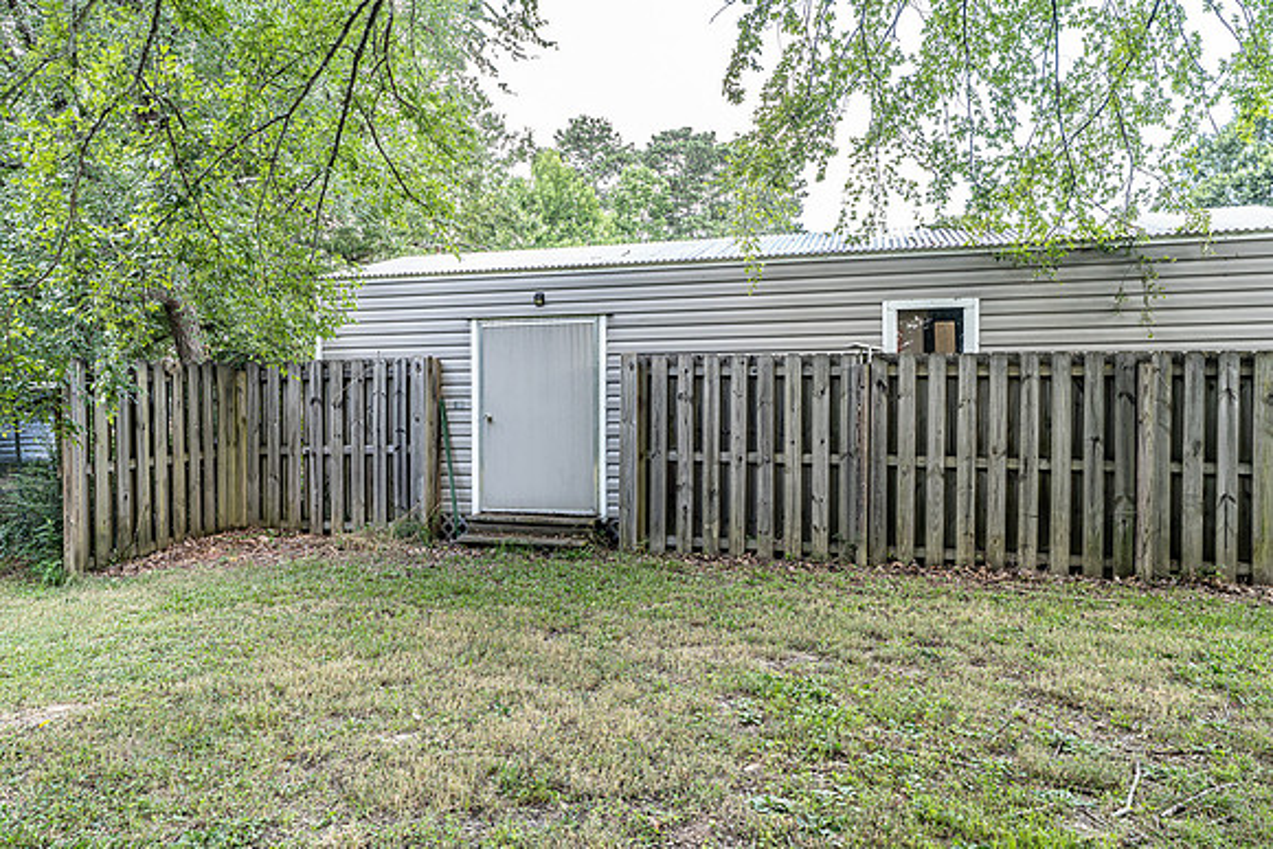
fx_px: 884
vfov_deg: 51.3
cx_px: 636
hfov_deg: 71.5
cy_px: 424
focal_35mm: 25
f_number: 5.6
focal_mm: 24
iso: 640
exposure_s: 1/125
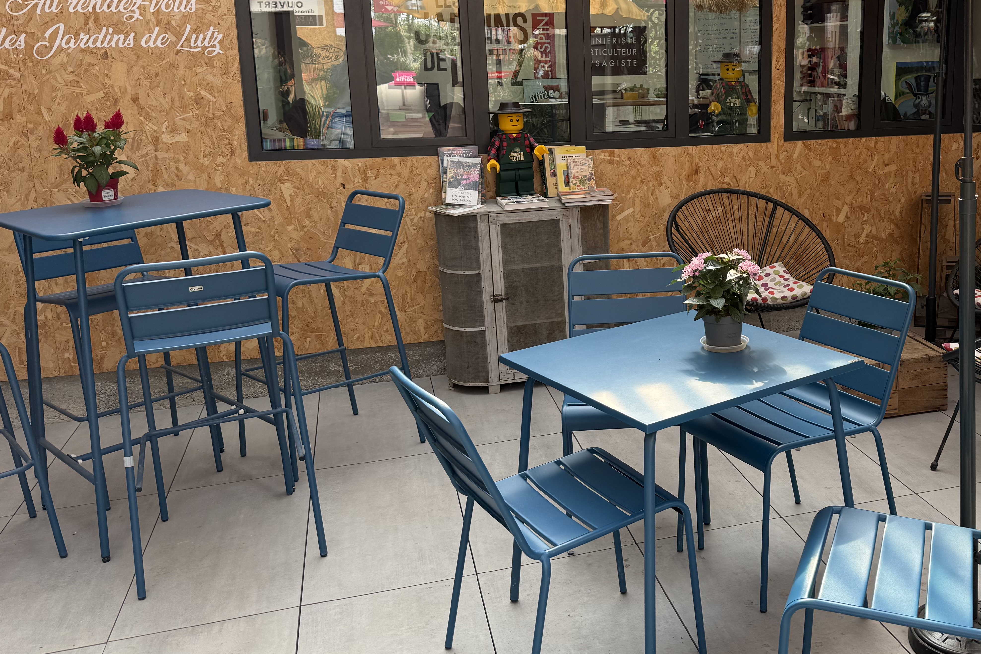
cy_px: 231
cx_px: 660
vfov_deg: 36.6
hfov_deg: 52.1
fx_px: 981
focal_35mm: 36
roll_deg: +0.4
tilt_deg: -11.2
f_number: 1.78
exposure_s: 1/412
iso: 80
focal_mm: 6.76
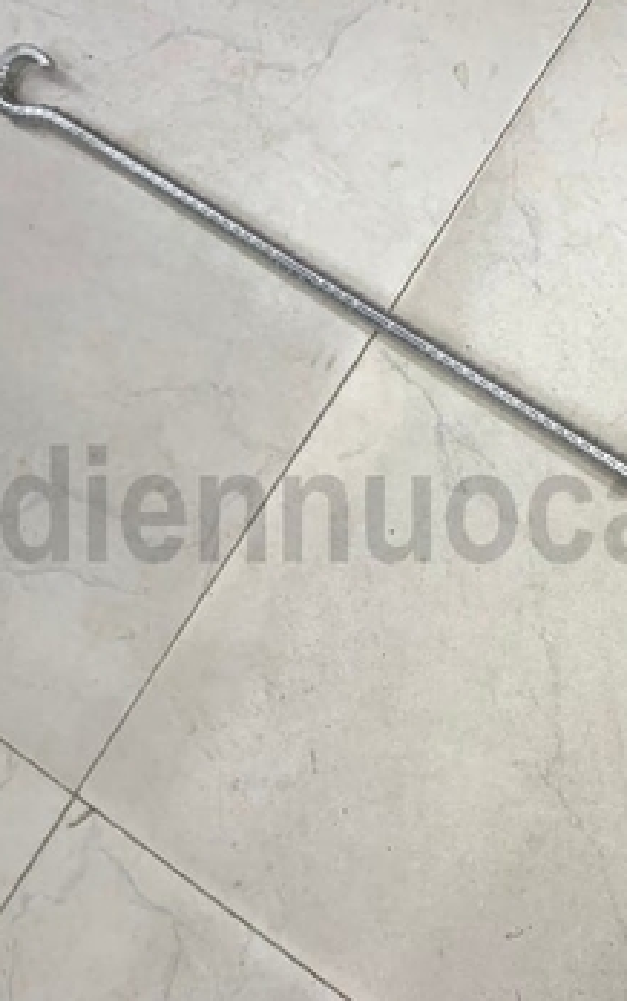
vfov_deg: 51.5
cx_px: 595
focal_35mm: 38
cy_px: 503
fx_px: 1037
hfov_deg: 31.6
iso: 50
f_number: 1.8
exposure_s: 1/100
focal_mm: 4.25
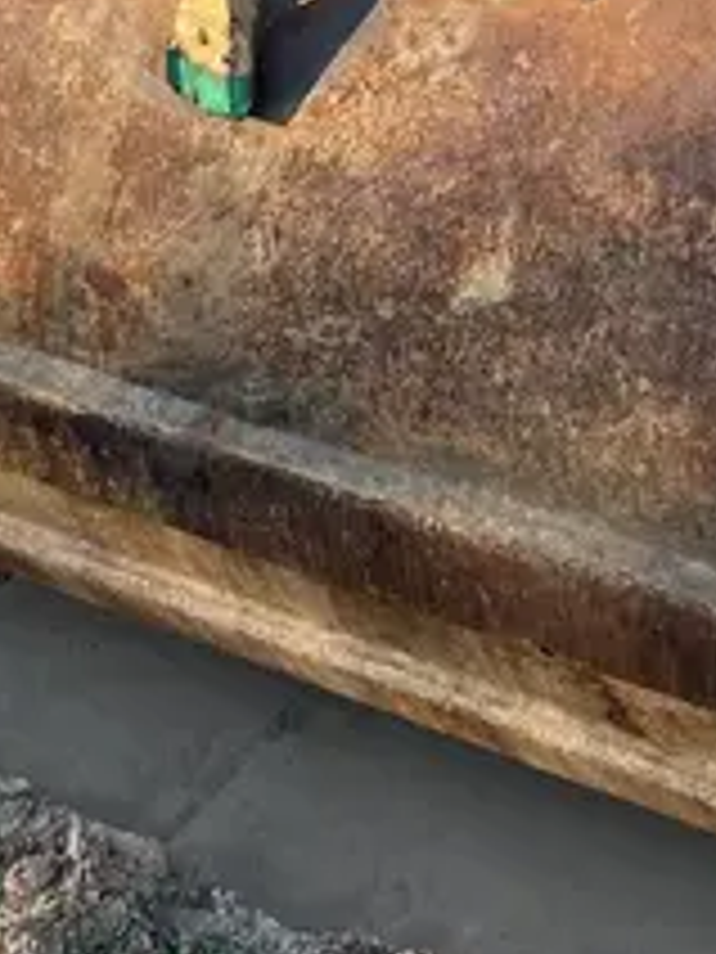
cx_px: 549
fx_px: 2482
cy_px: -106
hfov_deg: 16.3
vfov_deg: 20.7
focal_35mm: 90
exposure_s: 1/331
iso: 50
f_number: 1.6
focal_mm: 5.1
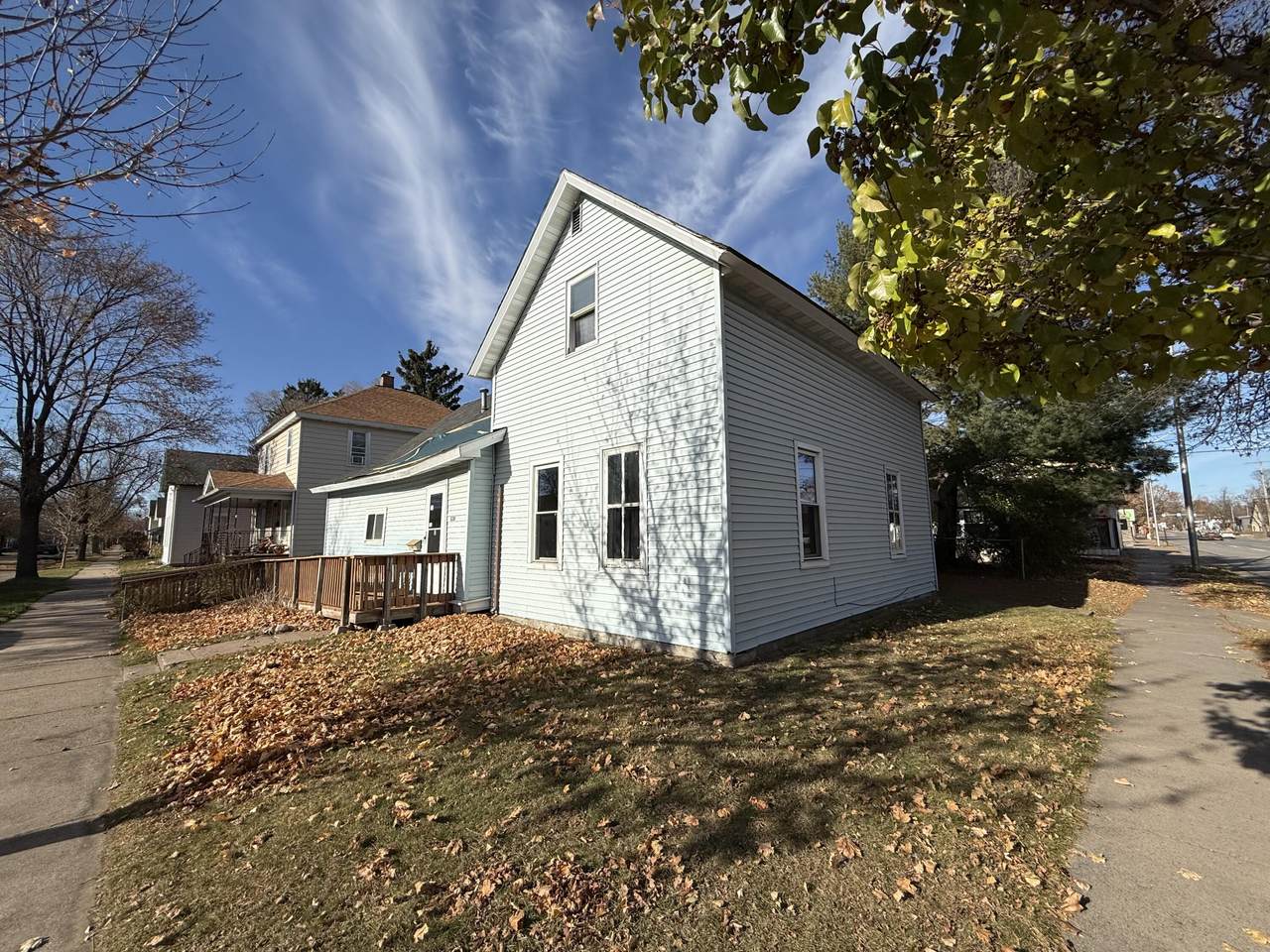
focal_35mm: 14
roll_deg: -0.2
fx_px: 514
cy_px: 476
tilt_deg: +7.8
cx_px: 635
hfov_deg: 102.1
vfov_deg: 85.7
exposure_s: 1/4762
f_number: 2.2
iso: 50
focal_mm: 2.22
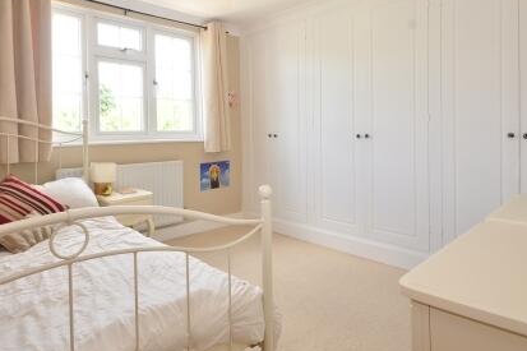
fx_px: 362
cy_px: 129
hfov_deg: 71.8
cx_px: 232
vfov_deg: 51.1
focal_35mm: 25
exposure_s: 1/6
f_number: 11
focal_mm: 11
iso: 200
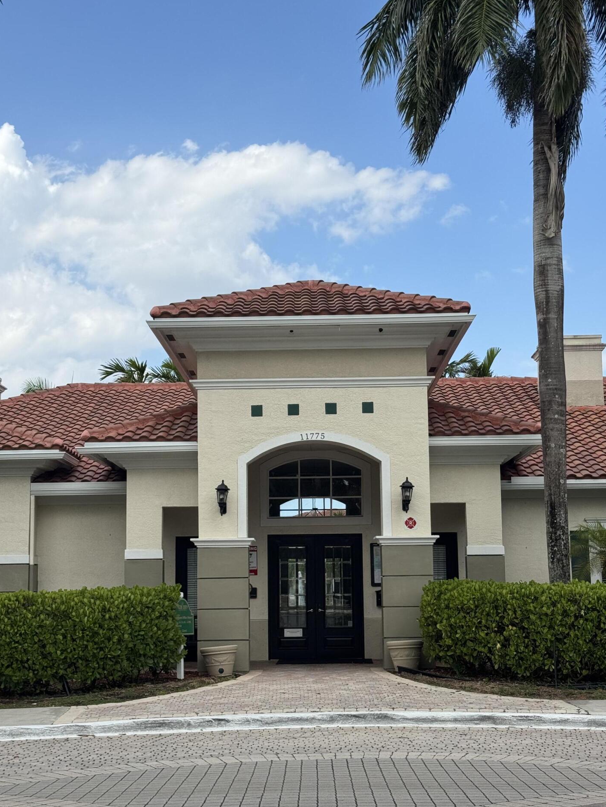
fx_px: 1190
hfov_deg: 28.6
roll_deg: +0.8
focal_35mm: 51
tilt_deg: +8.5
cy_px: 421
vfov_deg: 37.5
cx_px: 313
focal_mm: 6.76
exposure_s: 1/3610
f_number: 1.78
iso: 64
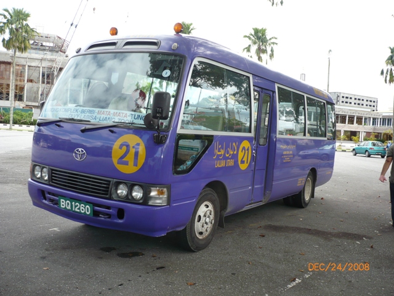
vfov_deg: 40.7
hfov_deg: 52.6
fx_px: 398
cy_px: 148
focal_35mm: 35
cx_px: 197
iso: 100
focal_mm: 5.8
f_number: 2.8
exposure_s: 1/400
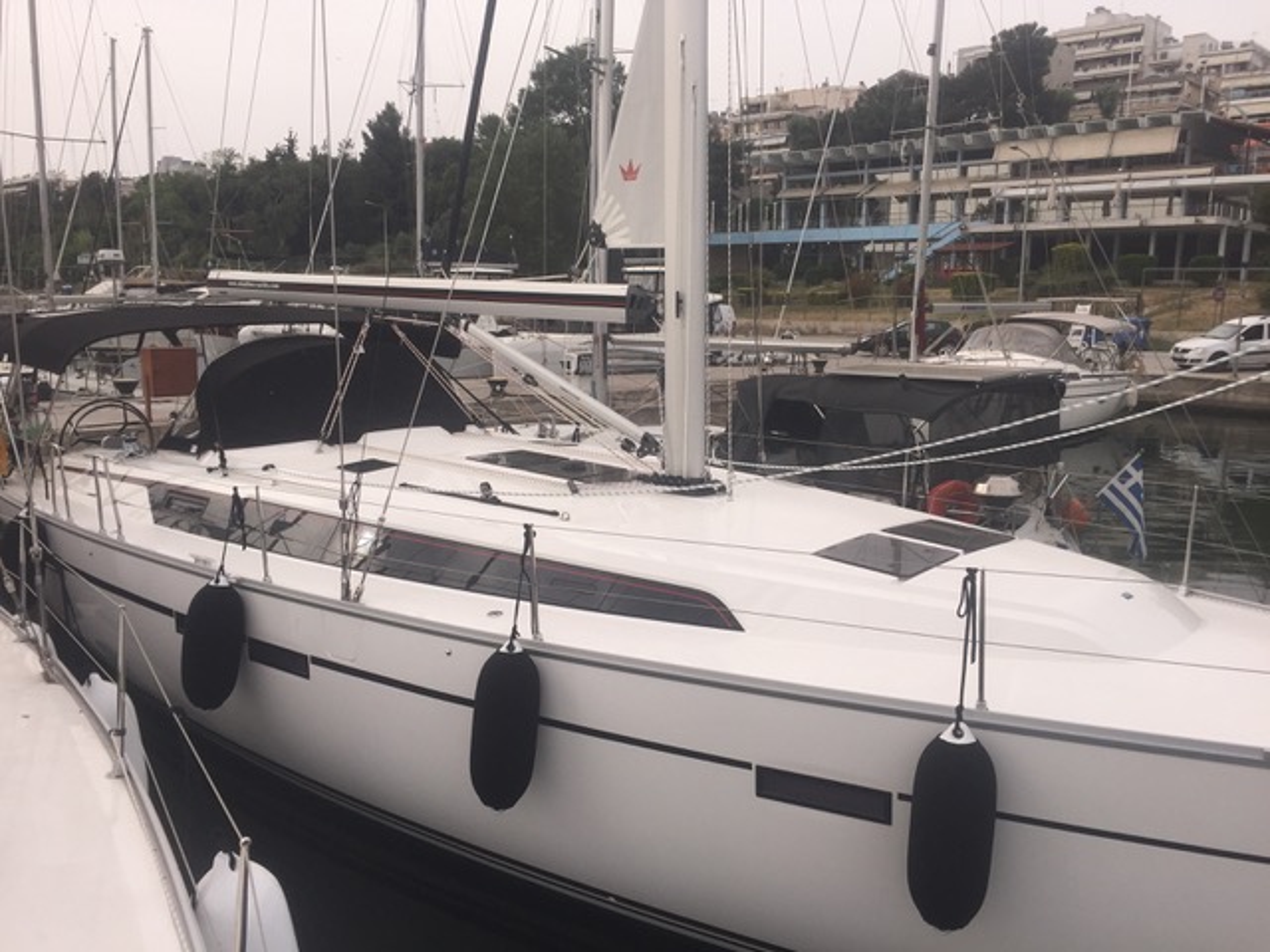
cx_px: 635
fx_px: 1064
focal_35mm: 29
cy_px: 476
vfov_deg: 48.2
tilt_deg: -9.6
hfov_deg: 61.7
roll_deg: +0.4
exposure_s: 1/1522
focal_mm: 4.15
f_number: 2.2
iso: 32
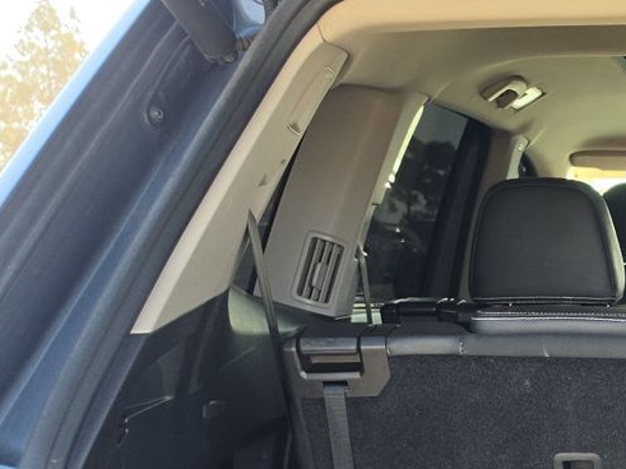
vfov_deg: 18.3
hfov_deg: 22.8
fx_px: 1356
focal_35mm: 75
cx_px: 844
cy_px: 612
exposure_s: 1/146
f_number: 1.4
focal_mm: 6.5
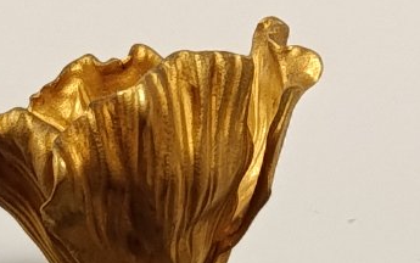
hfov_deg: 11.8
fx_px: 2027
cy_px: 688
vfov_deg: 6.9
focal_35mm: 177
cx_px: 163
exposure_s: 1/50
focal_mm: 5.24
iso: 933
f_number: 1.7
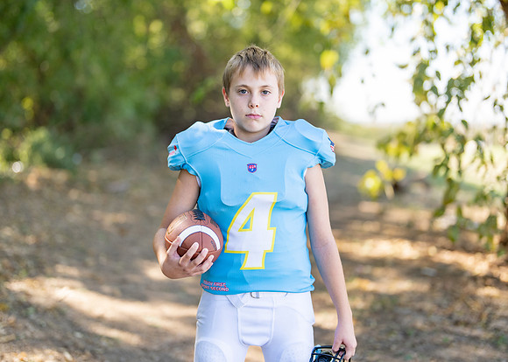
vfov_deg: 24.7
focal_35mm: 57
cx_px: 255
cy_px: 167
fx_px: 828
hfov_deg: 34.1
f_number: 1.2
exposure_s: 1/1250
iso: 100
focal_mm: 50
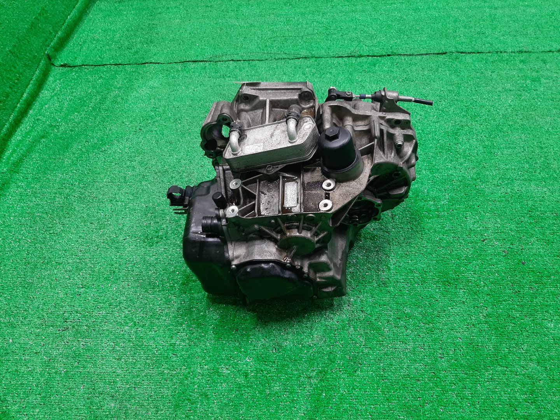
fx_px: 421
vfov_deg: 53.1
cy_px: 210
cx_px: 280
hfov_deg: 67.3
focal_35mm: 26
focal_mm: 3.93
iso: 121
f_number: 1.7
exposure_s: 1/50
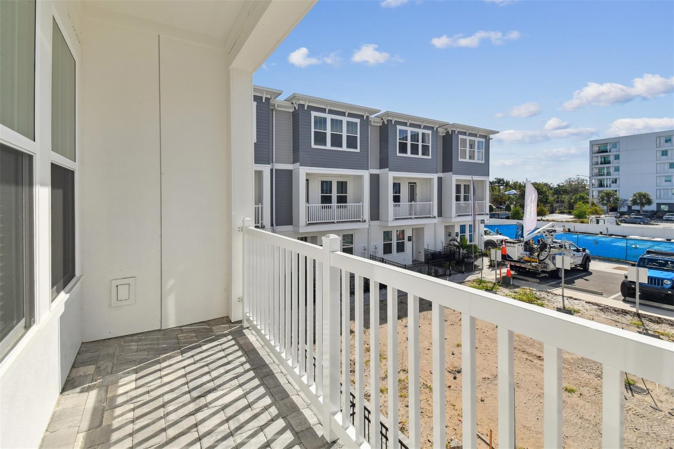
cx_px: 337
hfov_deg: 100.4
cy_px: 224
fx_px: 281
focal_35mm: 15
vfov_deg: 77.3
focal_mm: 10
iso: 100
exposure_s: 1/500
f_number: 8
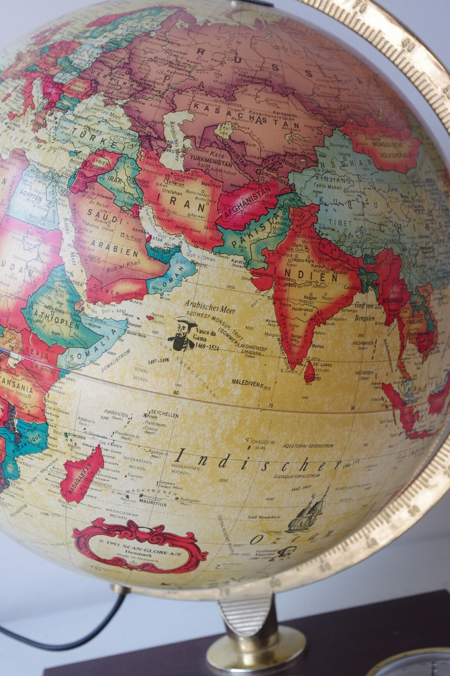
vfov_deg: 33.4
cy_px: 338
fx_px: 1125
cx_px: 225
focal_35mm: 60
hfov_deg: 22.6
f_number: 8
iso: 800
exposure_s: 1/200
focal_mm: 40
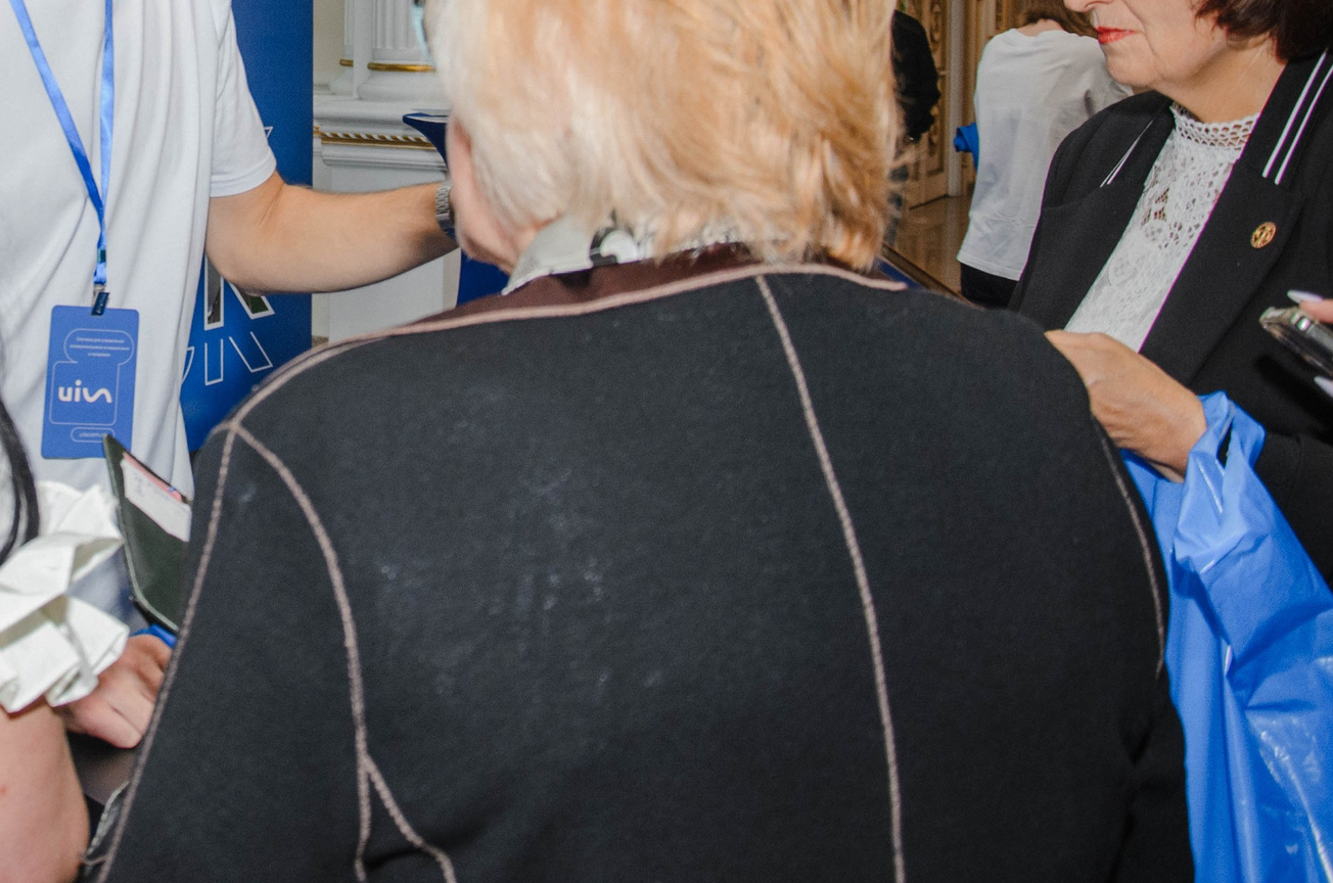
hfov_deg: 35.3
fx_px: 1959
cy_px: 21
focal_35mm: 53
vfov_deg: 24.4
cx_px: 129
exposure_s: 1/125
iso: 320
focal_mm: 18
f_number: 3.5
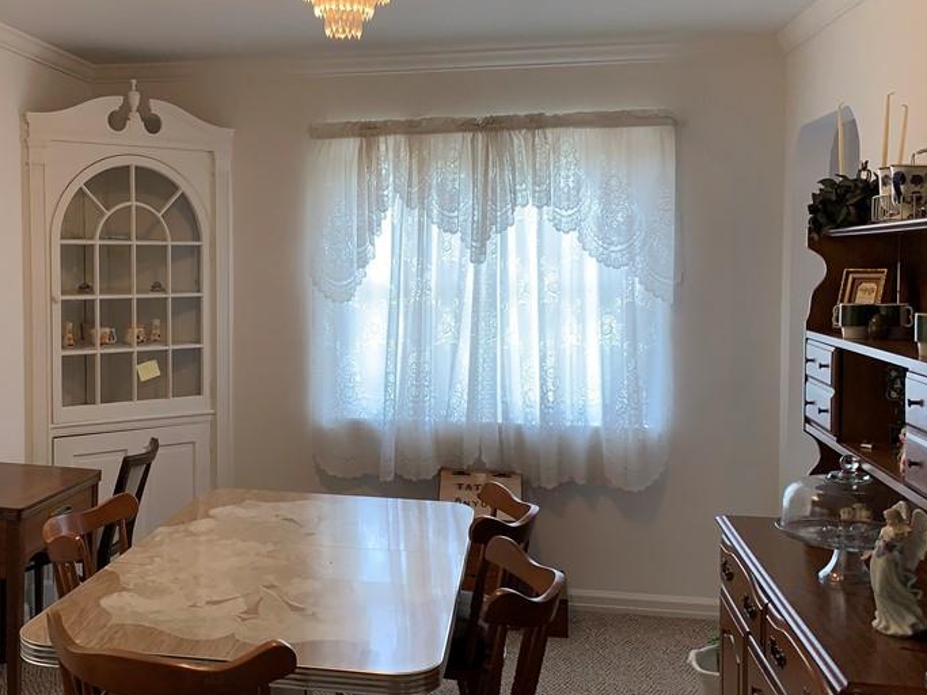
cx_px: 280
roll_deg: +0.6
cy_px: 312
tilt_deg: -4.2
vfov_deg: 36.8
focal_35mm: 39
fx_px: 1044
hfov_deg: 46.8
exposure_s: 1/60
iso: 64
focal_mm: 4.25
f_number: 1.8
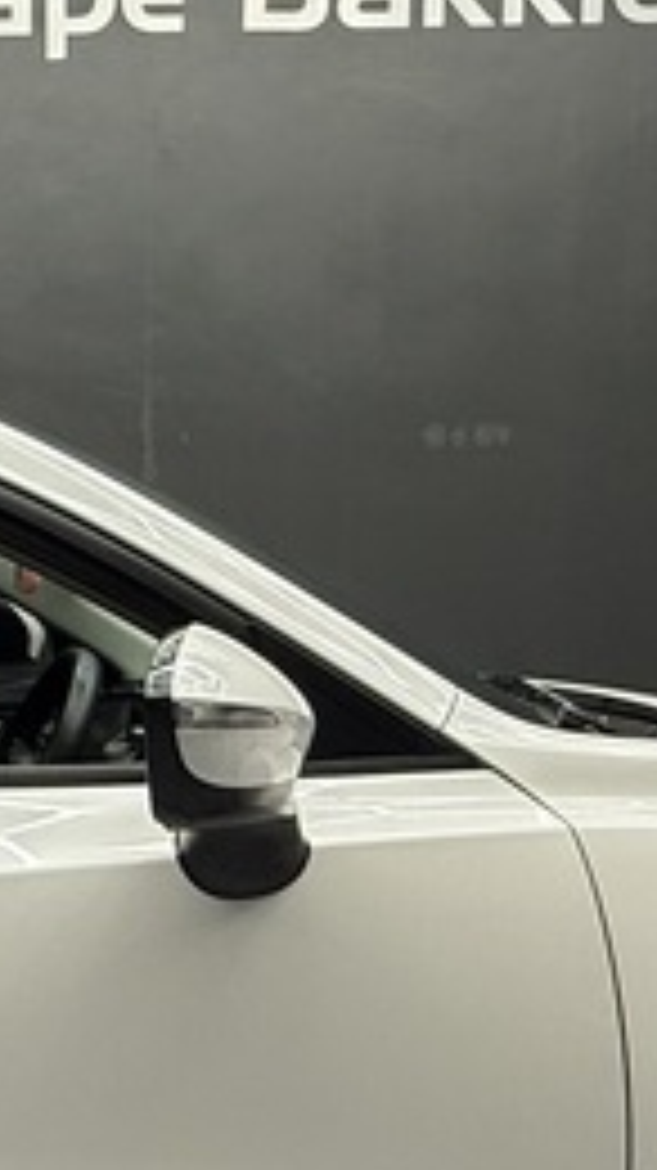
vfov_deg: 34.8
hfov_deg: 18.4
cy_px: 716
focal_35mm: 60
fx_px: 1861
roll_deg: +1.1
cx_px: -238
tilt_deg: -4.9
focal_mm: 2.22
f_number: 2.2
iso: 125
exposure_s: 1/99
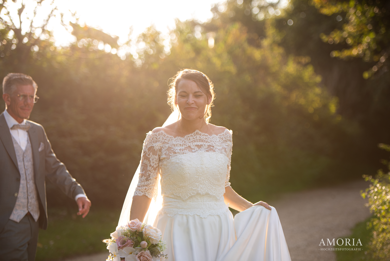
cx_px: 195
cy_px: 130
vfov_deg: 14.0
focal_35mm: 98
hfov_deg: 20.8
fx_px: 1062
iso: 250
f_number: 2.8
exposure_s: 1/1000
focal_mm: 98
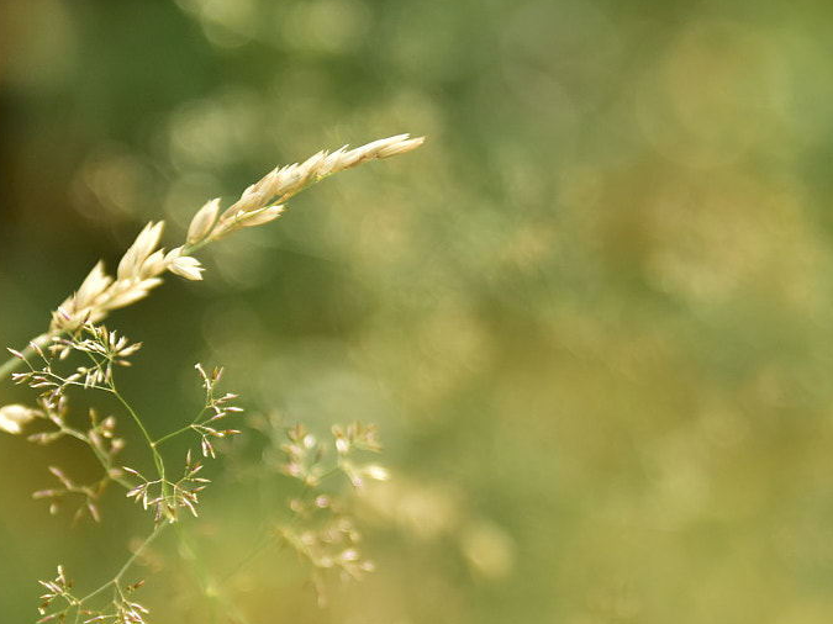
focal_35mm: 171
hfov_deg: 11.6
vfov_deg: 8.7
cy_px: 327
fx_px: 4114
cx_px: 500
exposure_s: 1/320
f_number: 2.8
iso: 400
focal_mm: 50
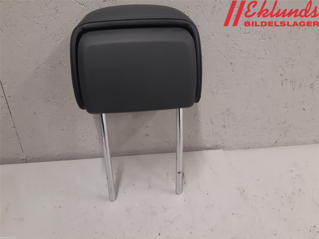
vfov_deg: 53.1
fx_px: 240
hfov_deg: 67.3
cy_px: 120
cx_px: 160
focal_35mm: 26
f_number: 1.7
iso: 125
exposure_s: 1/50
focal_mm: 3.93
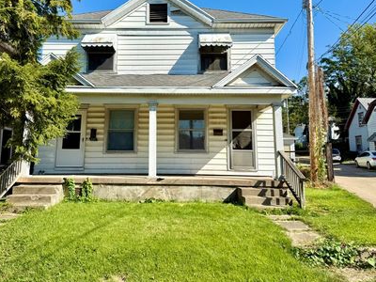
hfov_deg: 59.7
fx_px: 326
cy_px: 109
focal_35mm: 30
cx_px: 162
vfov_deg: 46.4
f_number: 1.78
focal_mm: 6.76
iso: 80
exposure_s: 1/4167
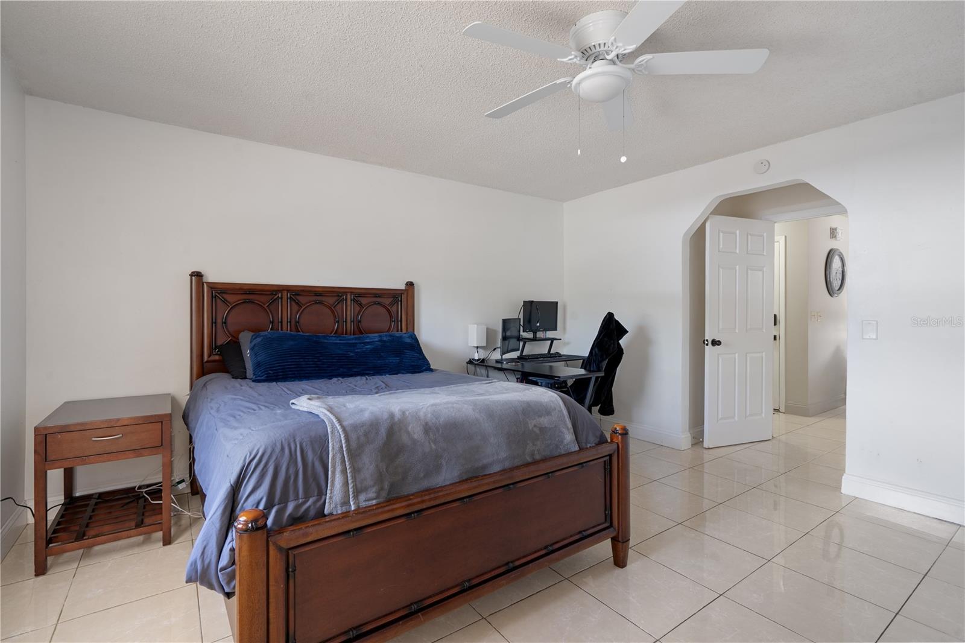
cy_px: 322
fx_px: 429
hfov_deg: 96.7
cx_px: 482
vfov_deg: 73.7
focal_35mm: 16
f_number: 9
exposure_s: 1
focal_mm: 16
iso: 320
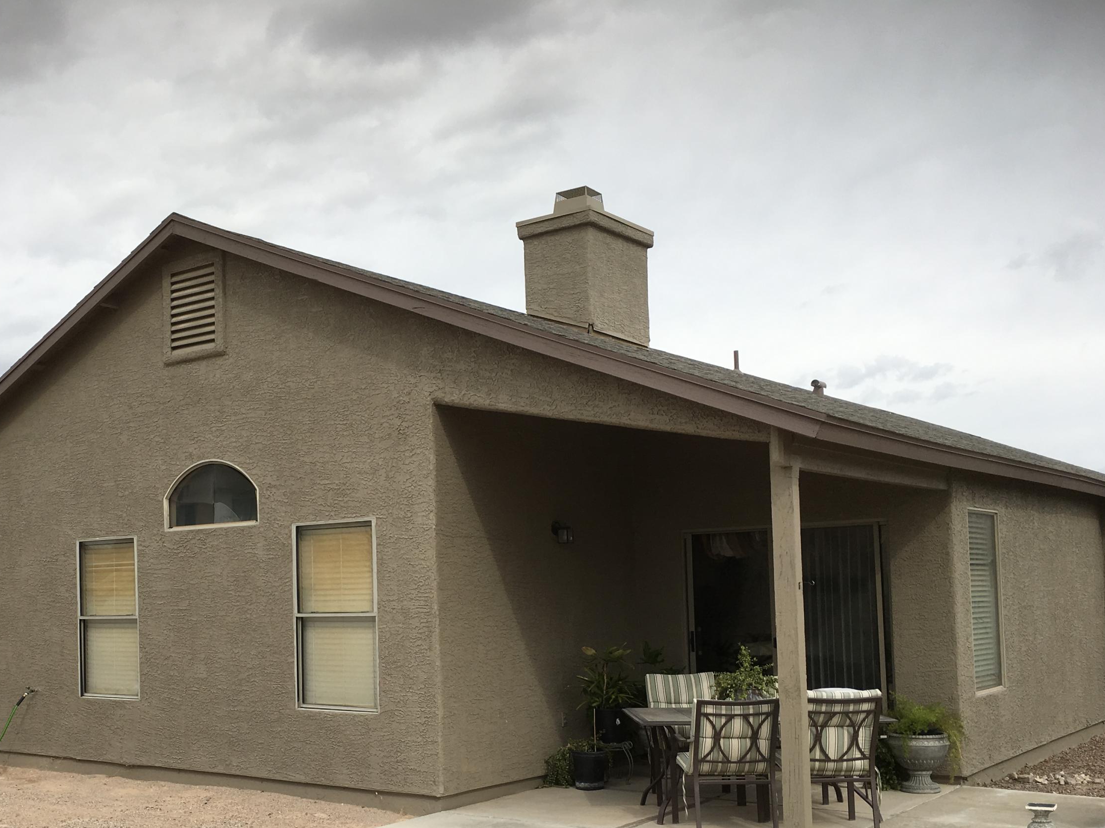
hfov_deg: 47.1
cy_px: 554
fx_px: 1245
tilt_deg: +1.9
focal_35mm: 39
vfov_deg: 36.4
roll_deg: +1.4
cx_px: 372
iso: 25
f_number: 2.2
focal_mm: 4.15
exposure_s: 1/1326
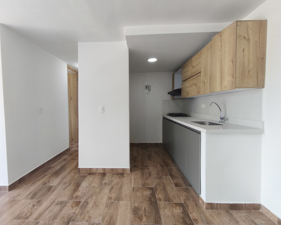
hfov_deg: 93.0
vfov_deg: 80.4
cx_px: 131
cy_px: 110
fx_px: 133
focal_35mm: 16
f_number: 2.2
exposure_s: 1/60
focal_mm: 1.91
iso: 80
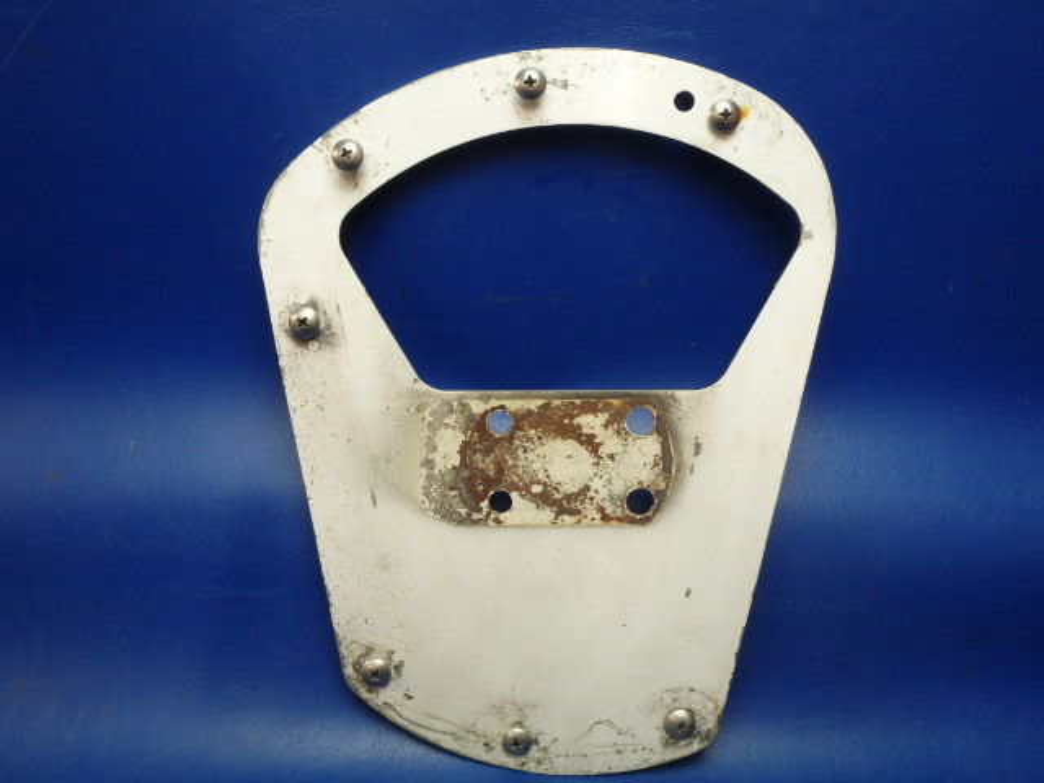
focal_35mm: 28
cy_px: 392
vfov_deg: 49.7
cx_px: 522
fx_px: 844
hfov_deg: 63.4
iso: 250
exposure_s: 1/30
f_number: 3.9
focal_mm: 5
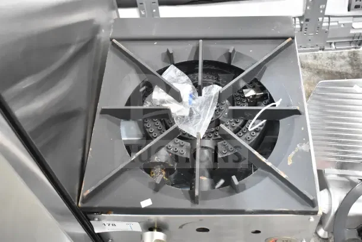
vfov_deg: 30.9
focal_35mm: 44
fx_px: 437
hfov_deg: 45.0
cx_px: 181
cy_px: 121
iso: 6400
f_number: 5.6
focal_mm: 29
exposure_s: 1/125
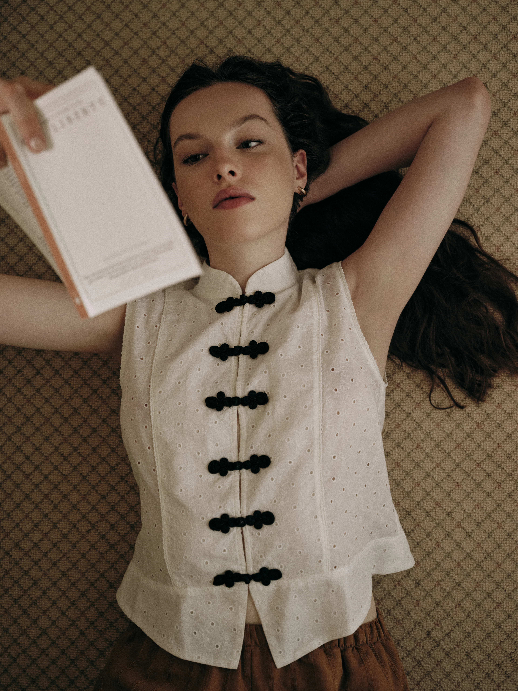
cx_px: 259
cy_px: 346
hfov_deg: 29.7
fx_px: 978
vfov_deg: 38.9
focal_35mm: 49
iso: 4000
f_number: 4.5
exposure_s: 1/160
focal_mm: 61.8
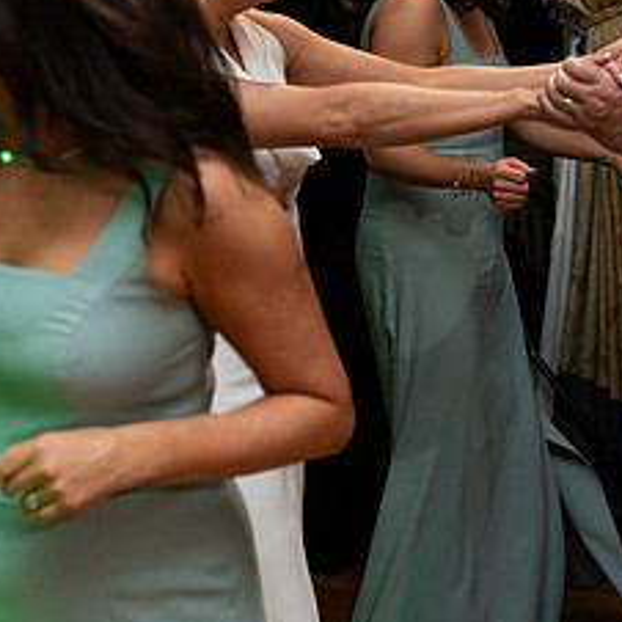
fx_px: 1992
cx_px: 710
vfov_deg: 17.6
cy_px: 161
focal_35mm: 98
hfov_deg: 17.1
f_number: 2.8
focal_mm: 45
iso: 1250
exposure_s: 1/160
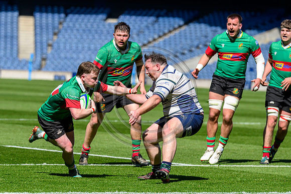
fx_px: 2359
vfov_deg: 4.7
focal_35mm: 292
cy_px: 122
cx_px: 82
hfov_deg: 7.1
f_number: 4.5
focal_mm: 200
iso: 500
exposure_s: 1/2500
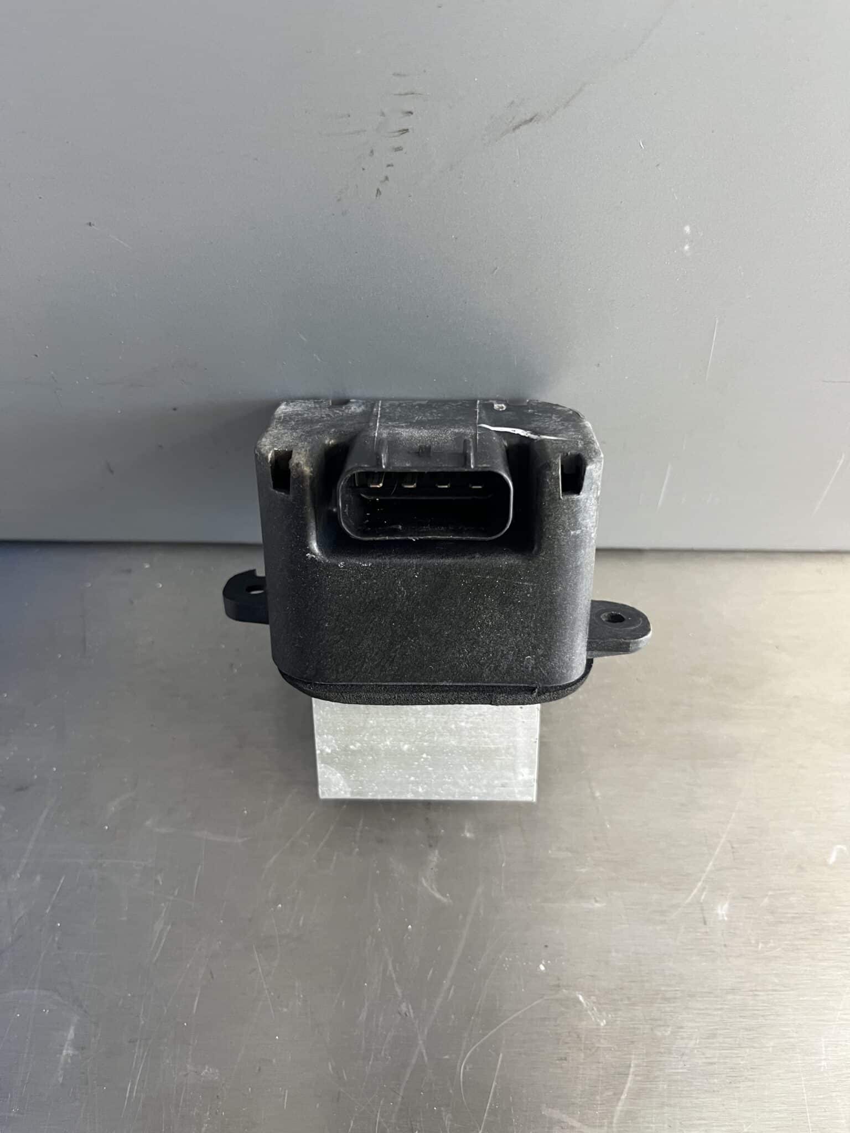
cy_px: 566
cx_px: 425
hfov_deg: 53.1
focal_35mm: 26
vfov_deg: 67.3
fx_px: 851
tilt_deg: -59.3
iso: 160
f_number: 1.6
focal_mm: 5.1
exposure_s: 1/60
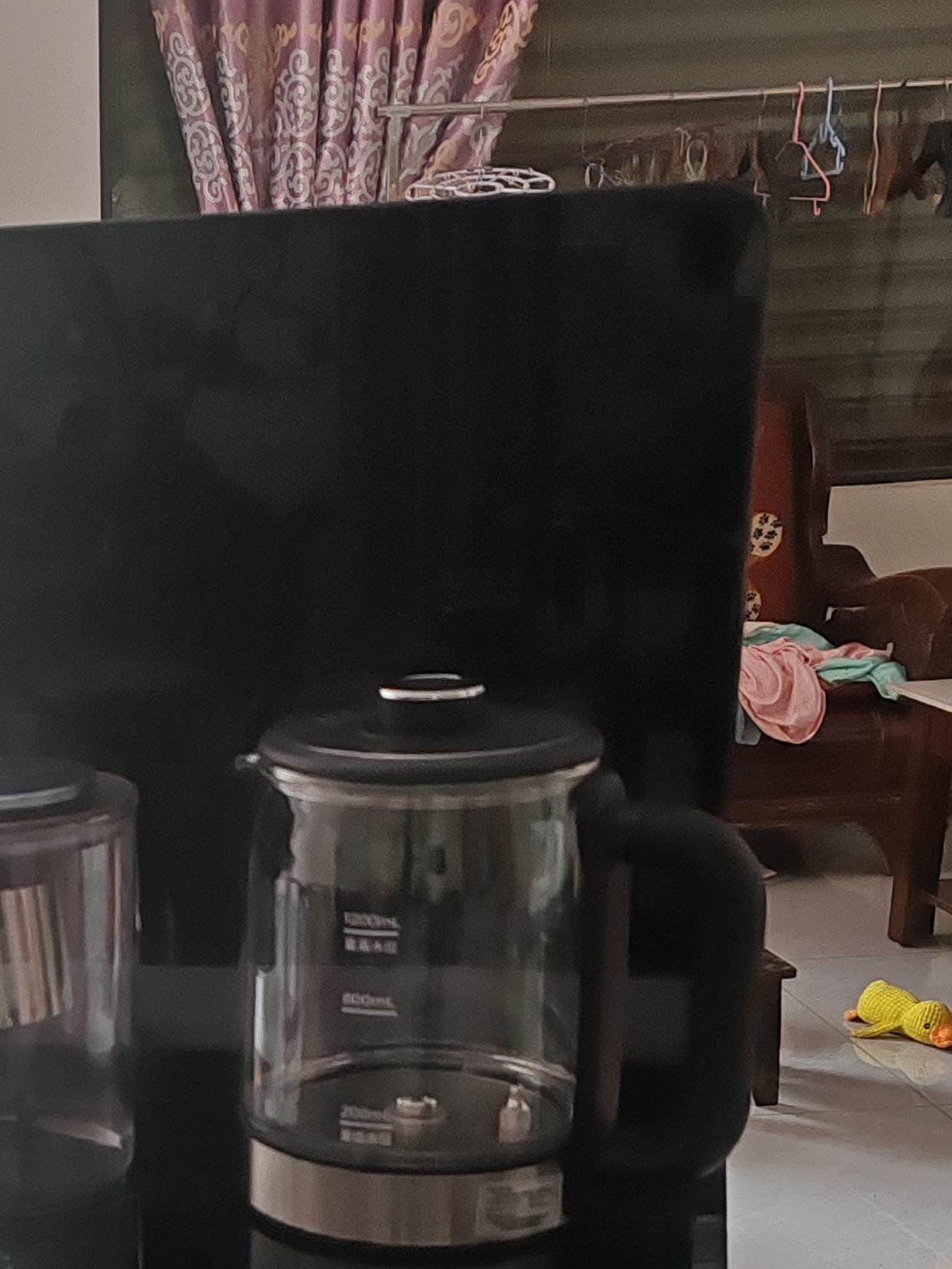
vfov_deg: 27.8
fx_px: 2420
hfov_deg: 21.2
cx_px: -81
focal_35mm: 66
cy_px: 1242
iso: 500
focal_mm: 6.12
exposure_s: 1/100
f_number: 1.9
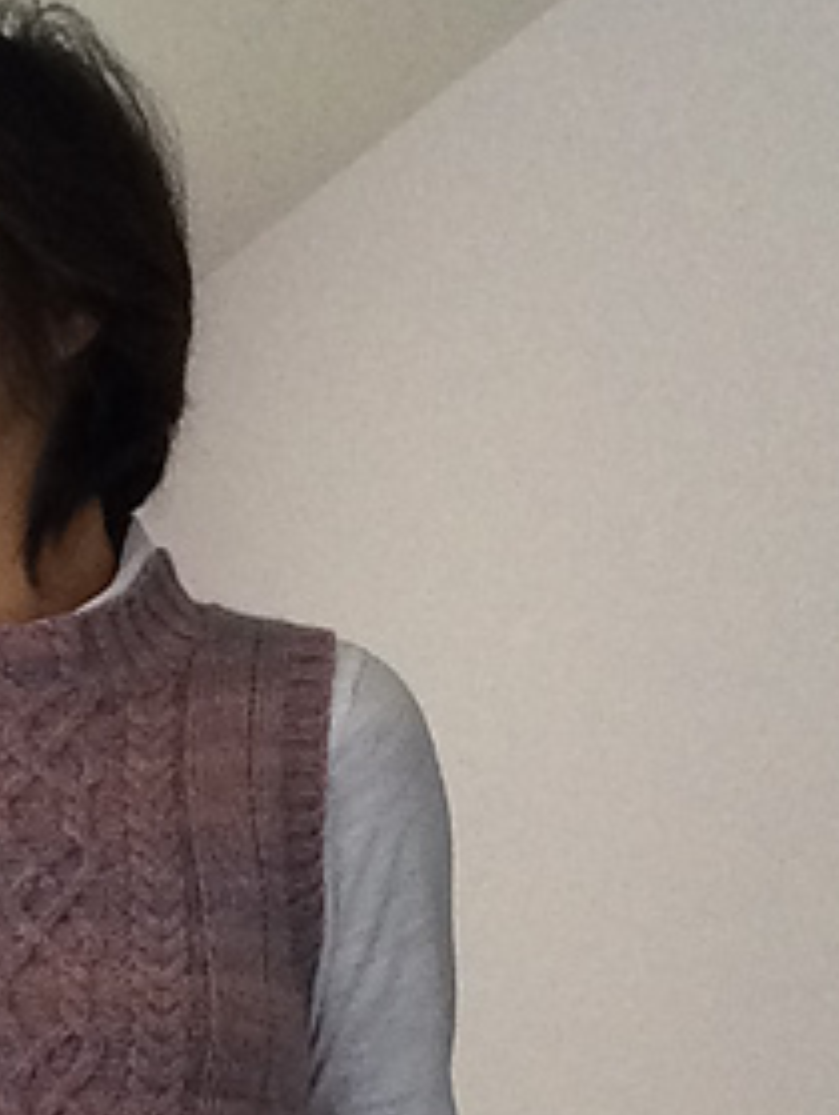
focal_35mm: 71
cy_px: 1011
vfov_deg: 26.4
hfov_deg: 20.4
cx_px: 100
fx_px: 2289
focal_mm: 2.15
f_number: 2.4
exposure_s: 1/20
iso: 400
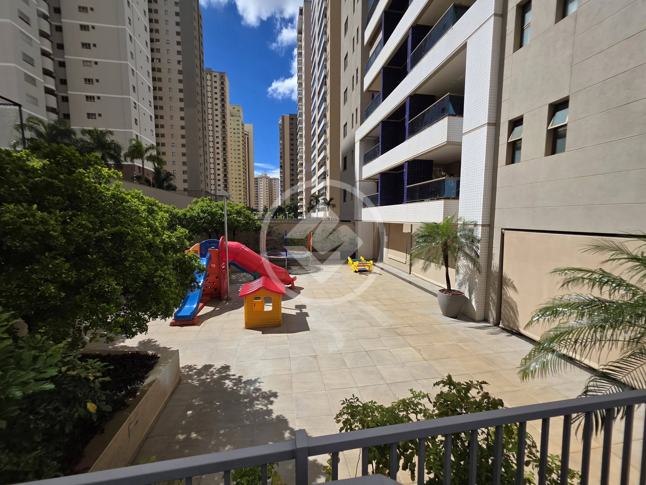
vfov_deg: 89.9
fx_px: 243
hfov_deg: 106.2
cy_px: 242
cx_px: 323
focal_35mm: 13
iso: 40
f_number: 1.9
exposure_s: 1/2664
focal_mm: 2.2
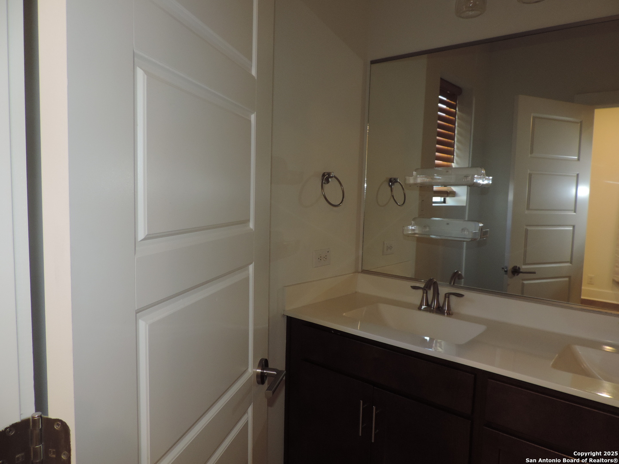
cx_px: 310
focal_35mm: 24
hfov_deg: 71.6
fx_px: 429
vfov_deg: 56.8
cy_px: 232
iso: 200
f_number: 3
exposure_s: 1/30
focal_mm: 4.3
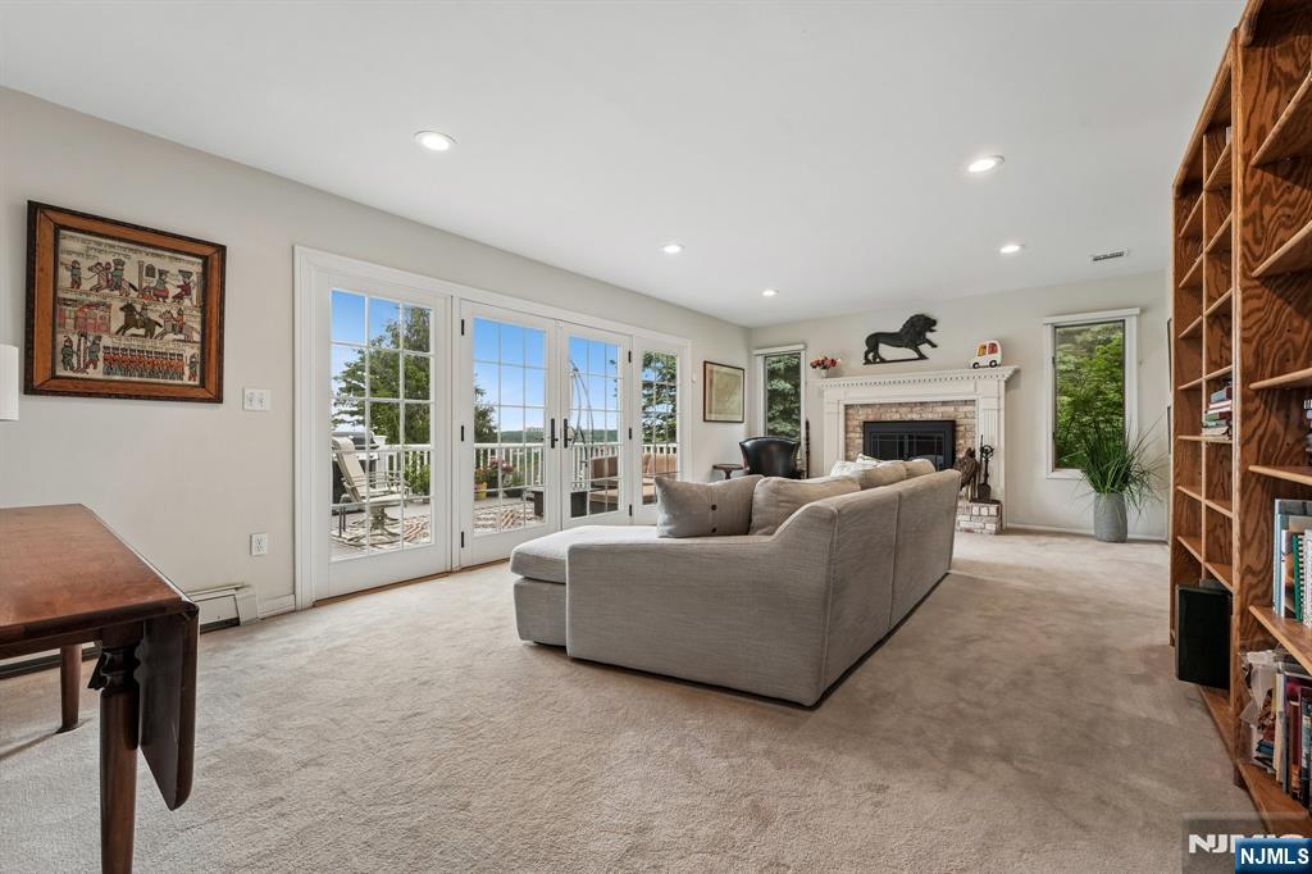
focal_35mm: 14
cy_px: 437
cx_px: 656
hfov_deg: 104.3
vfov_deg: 81.2
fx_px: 510
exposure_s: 1/13
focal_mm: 14
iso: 250
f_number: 10
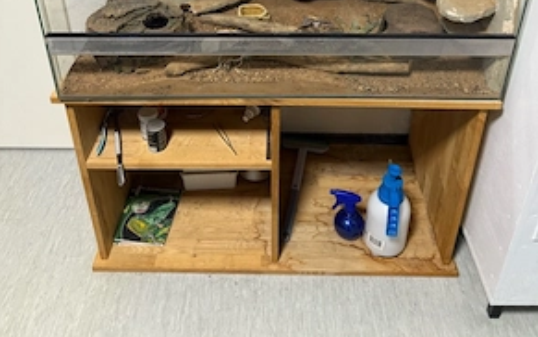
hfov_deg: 55.3
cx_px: 274
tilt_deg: -28.0
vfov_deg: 33.8
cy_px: 17
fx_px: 513
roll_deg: -0.8
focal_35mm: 35
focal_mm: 6.76
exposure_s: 1/65
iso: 200
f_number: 1.78
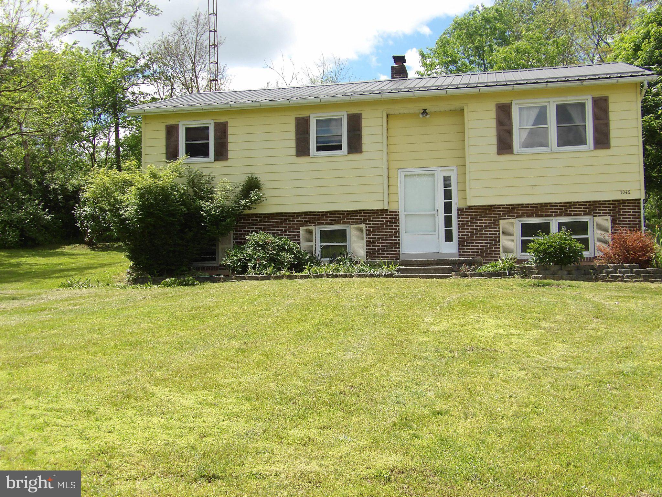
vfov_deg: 36.8
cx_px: 331
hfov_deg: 47.9
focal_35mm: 39
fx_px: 746
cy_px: 248
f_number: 3.2
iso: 100
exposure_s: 1/654
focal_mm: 7
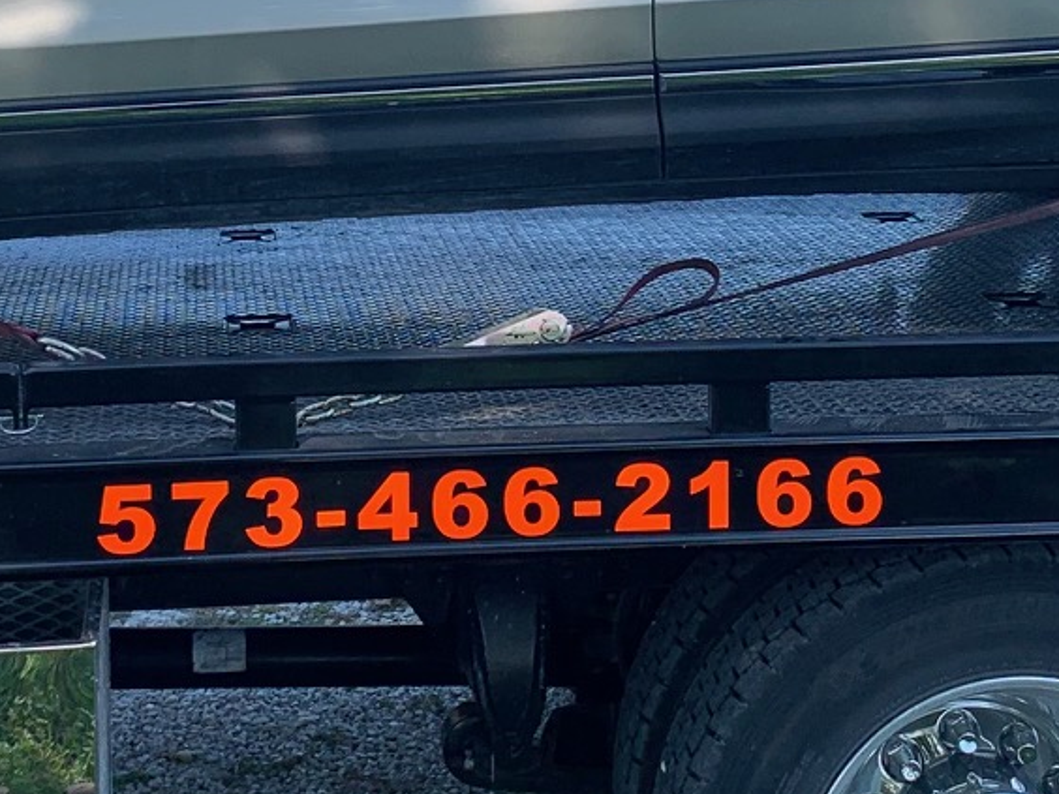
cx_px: 528
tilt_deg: -0.8
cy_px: 105
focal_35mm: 93
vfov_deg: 15.7
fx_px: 2845
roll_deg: -2.0
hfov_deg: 21.1
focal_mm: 4.25
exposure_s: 1/835
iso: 25
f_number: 1.8
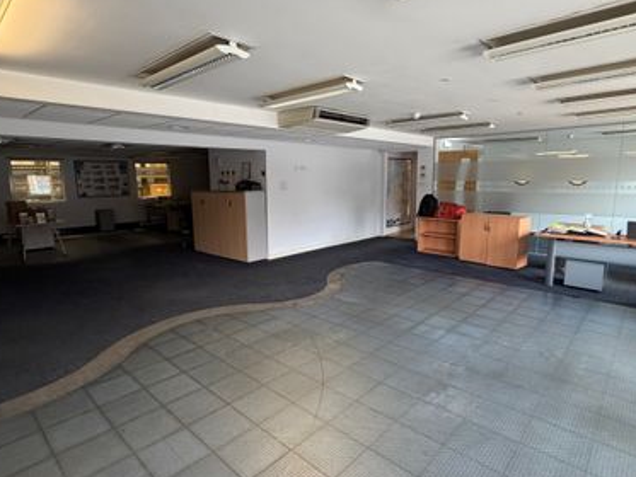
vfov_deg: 81.8
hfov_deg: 98.2
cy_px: 237
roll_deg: +0.8
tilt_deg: -9.3
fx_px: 276
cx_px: 315
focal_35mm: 15
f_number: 2.2
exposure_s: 1/85
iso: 320
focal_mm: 2.22
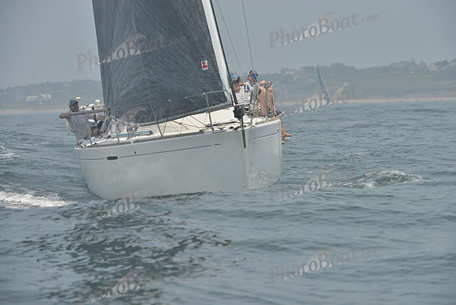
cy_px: 152
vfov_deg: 6.5
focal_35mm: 210
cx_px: 228
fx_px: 2660
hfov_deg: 9.8
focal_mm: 210
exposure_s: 1/1000
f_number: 9
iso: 280
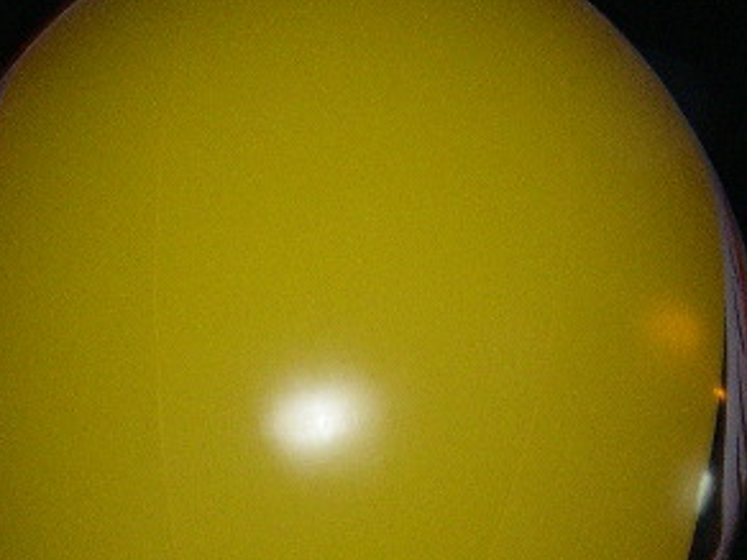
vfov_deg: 13.8
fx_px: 2244
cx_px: 263
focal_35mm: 104
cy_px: 670
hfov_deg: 18.9
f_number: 2.8
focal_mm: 8
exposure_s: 1/60
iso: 367
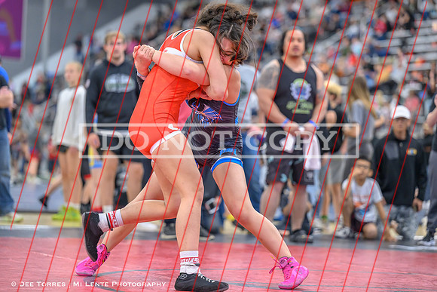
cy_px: 148
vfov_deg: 11.0
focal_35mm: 124
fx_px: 1511
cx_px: 226
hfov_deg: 16.5
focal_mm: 120
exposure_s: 1/640
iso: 2800
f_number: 2.8
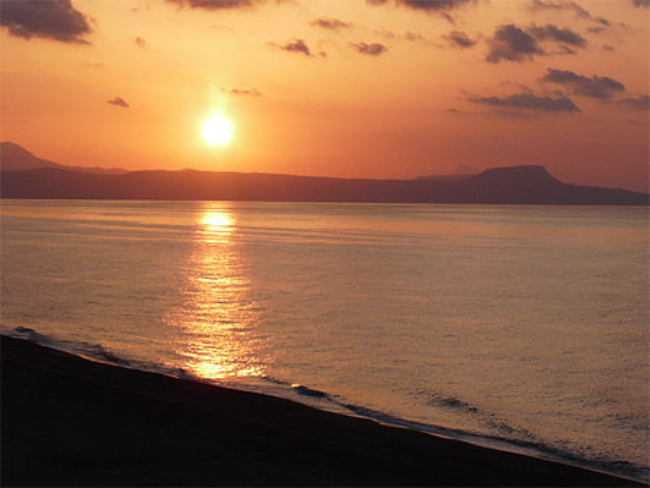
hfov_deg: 16.4
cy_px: 244
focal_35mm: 120
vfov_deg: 12.4
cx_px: 325
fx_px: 2254
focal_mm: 12.4
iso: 100
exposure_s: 1/250
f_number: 5.6
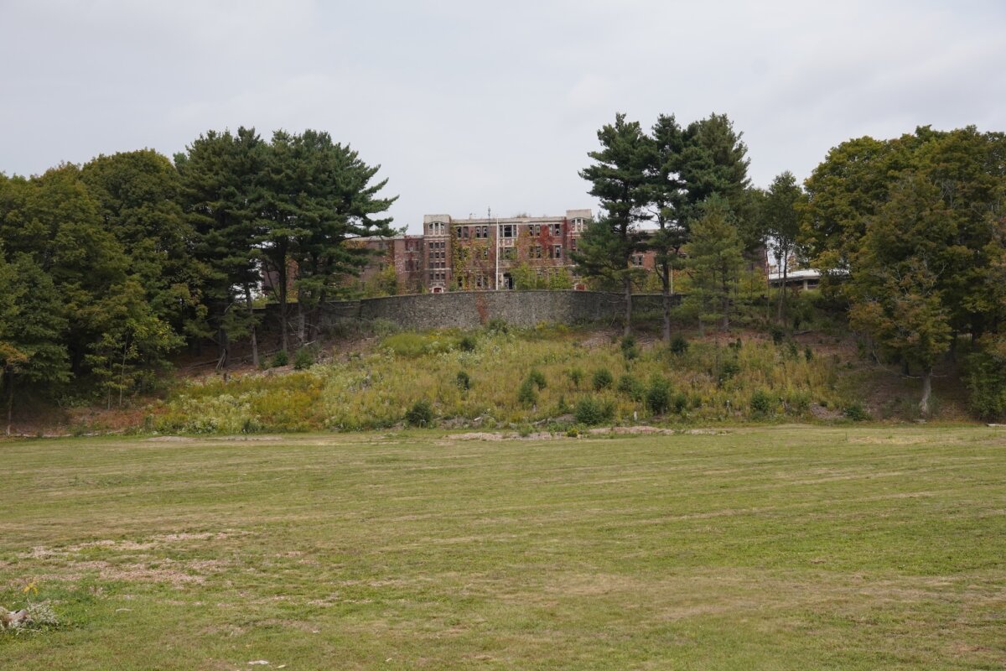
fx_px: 1324
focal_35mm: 47
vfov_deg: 28.4
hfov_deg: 41.6
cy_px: 336
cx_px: 503
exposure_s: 1/640
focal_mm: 31.6
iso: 320
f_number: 9
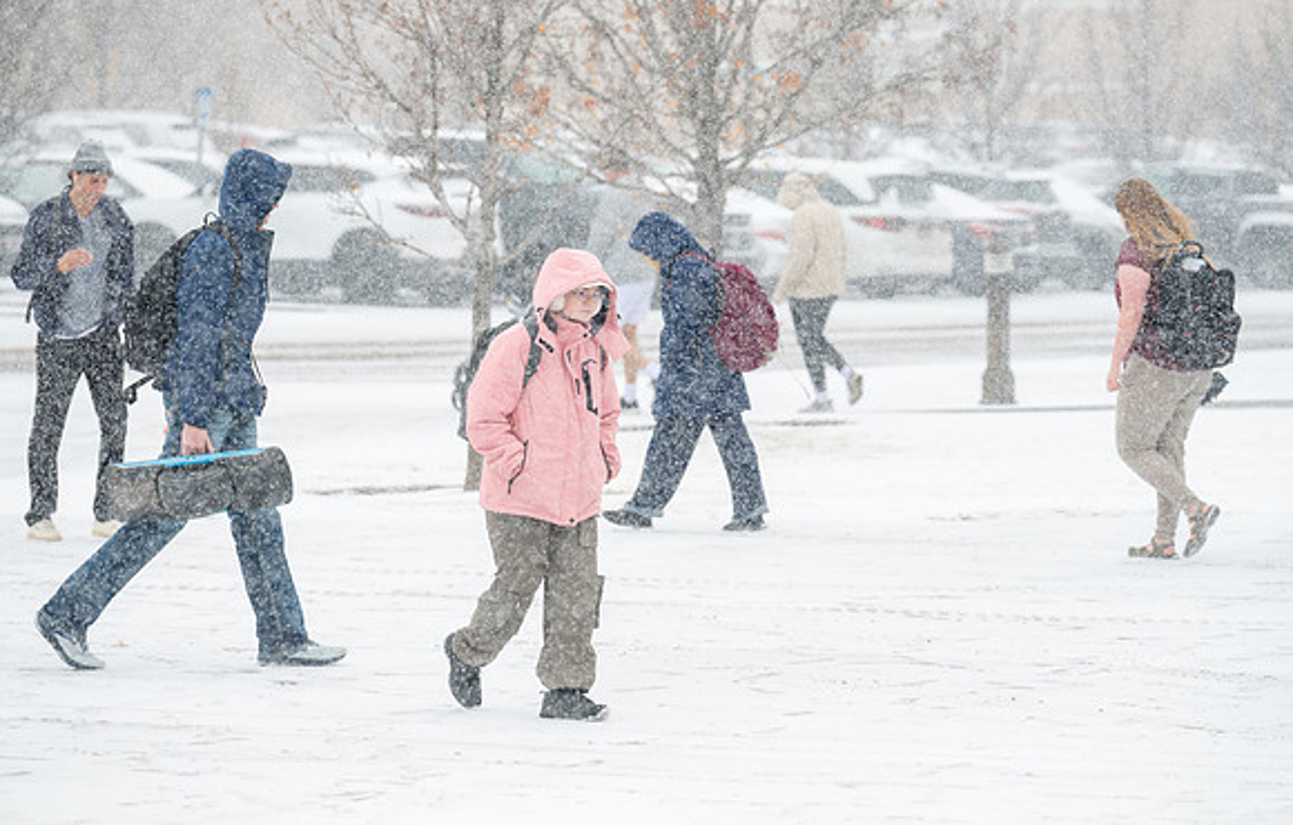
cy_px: 431
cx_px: 646
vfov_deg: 6.6
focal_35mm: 203
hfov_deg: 10.3
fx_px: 7181
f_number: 5.6
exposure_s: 1/500
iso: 500
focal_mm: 200
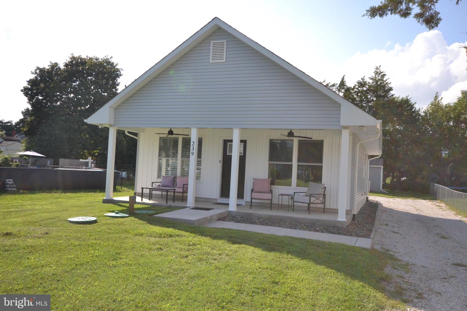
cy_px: 156
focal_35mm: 30
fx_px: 389
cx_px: 234
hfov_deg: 61.9
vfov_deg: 43.6
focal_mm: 20
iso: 100
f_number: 7.1
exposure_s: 1/200
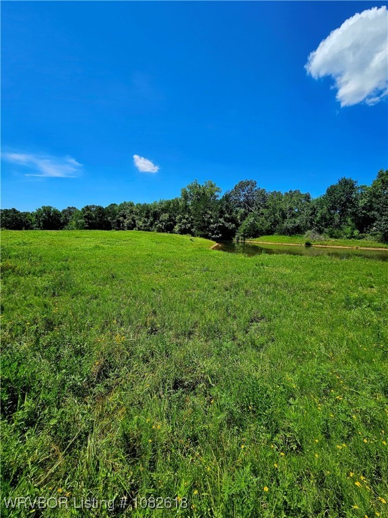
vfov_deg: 106.2
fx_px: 194
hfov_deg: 89.9
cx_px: 194
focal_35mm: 13
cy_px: 259
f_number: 2.2
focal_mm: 2.2
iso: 50
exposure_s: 1/3333
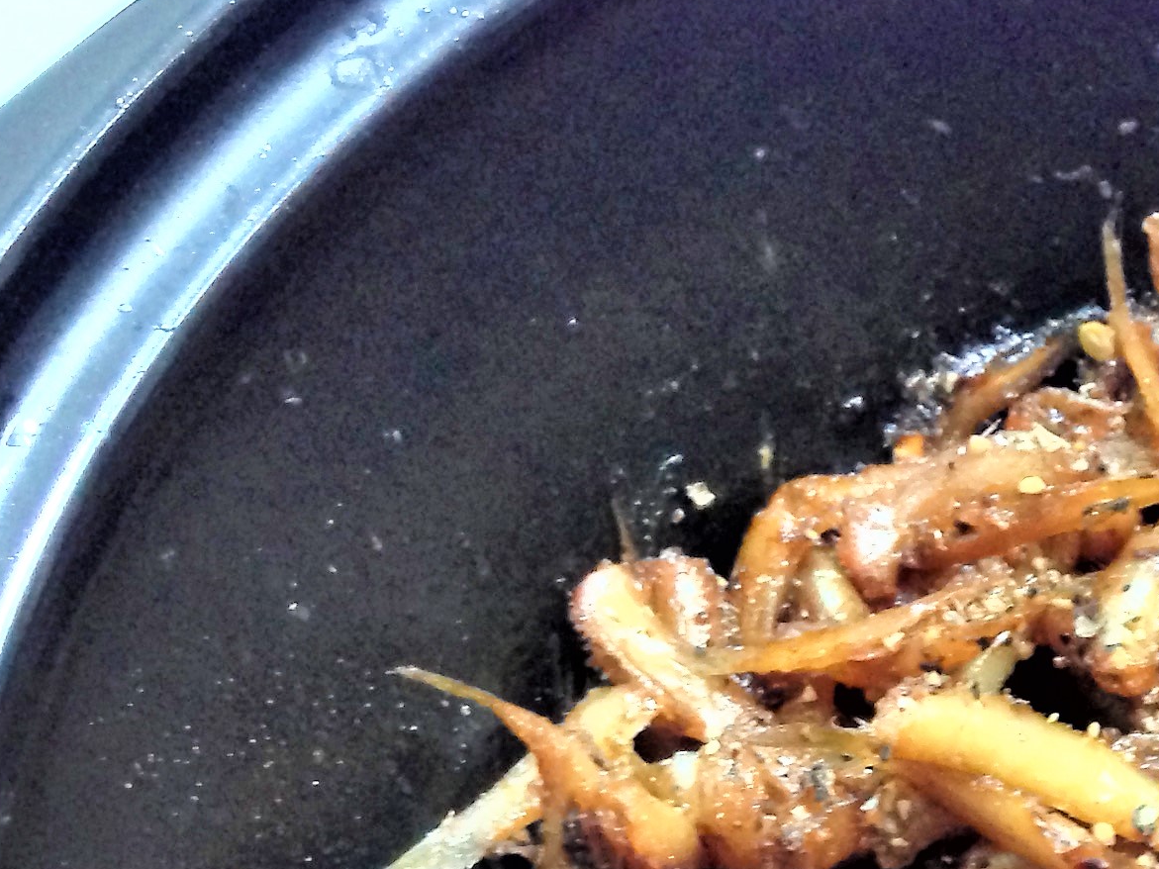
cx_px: 1442
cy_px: 1058
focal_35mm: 92
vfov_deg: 15.4
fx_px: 3080
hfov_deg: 19.8
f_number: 2.4
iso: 250
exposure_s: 1/20
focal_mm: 4.12
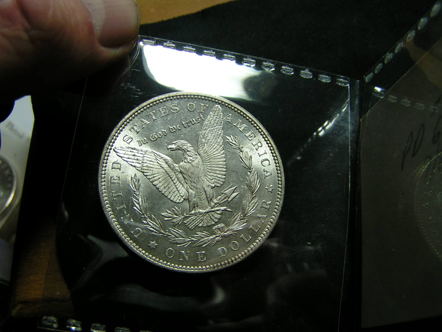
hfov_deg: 49.0
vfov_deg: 37.7
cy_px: 166
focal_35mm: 38
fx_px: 485
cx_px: 221
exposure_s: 1/50
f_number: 4
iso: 50
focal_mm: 5.8
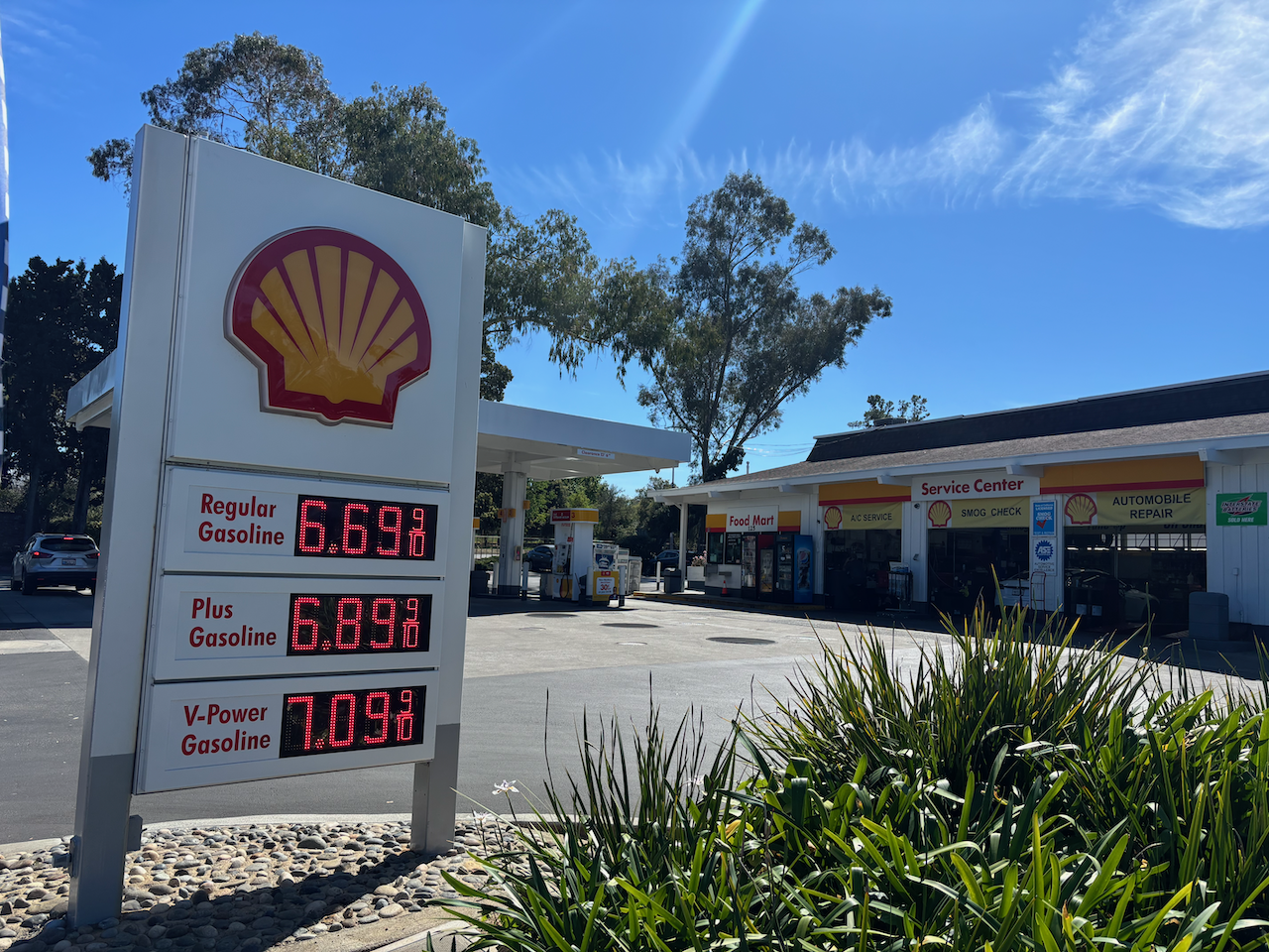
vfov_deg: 53.1
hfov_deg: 67.3
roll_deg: -2.4
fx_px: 953
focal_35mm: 26
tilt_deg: +5.3
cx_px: 634
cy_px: 476
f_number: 1.6
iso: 50
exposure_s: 1/3311
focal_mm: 5.96
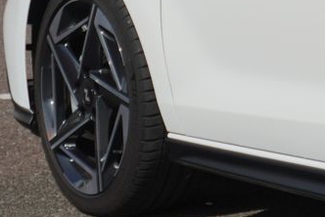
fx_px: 2693
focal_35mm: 298
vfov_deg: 4.6
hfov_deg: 6.6
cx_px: 773
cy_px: -204
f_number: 5.6
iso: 100
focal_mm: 33
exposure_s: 1/800
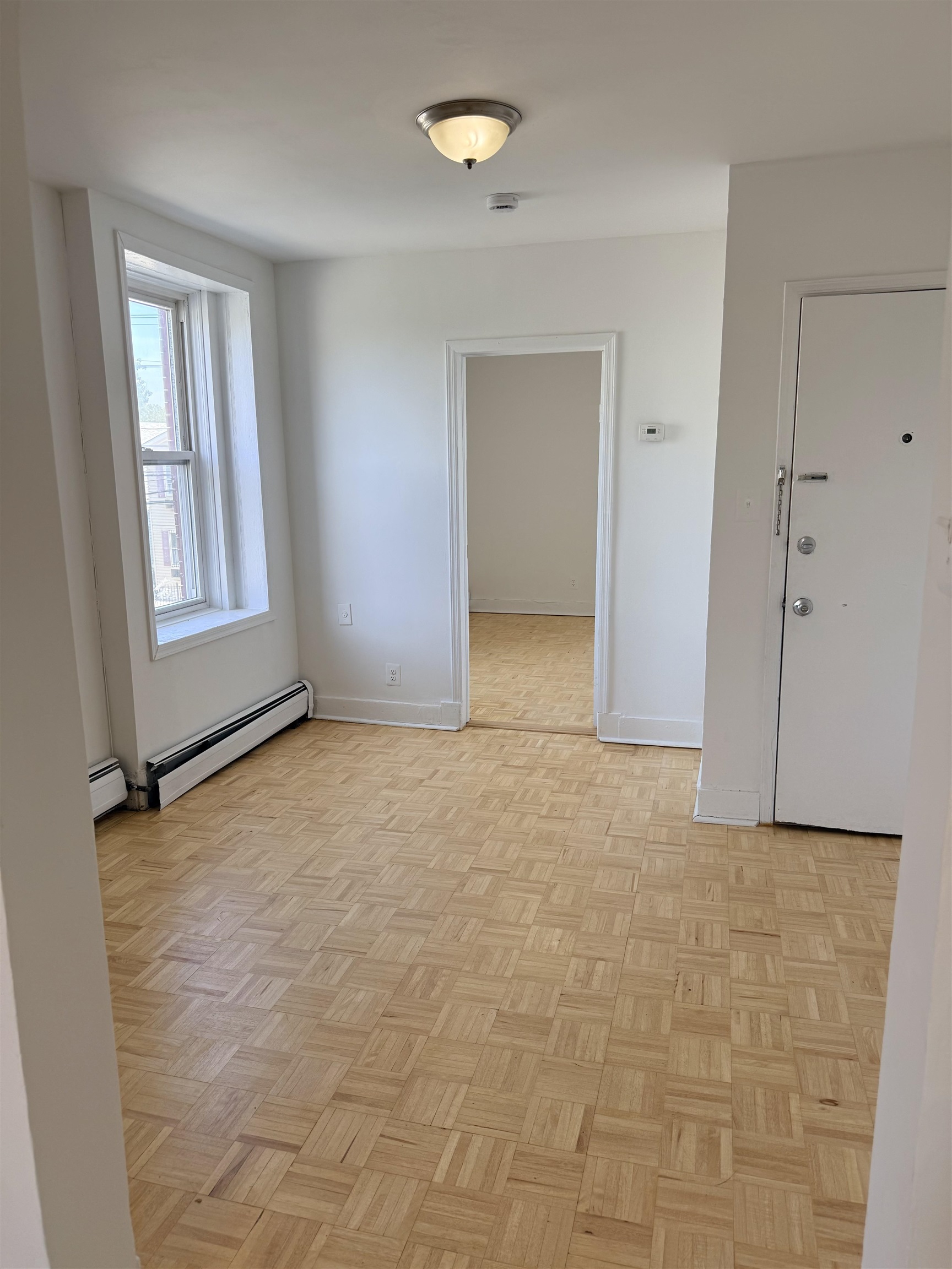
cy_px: 634
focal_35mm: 24
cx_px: 476
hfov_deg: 56.8
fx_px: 880
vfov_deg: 71.6
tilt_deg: -11.3
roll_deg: +0.5
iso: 100
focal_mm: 6.76
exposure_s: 1/235
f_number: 1.78
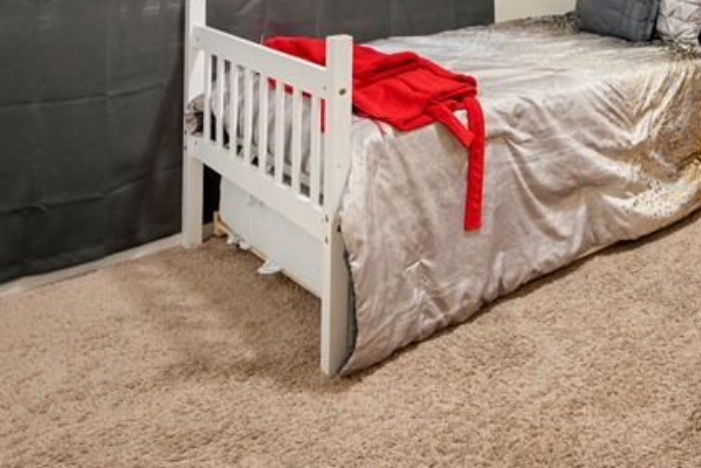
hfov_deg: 40.9
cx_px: 712
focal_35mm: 41
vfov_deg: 28.4
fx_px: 799
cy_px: -97
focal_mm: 16
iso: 100
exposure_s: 4
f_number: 8
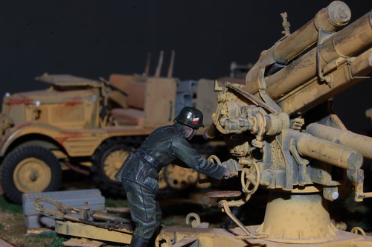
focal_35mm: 82
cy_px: 124
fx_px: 851
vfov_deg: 16.5
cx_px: 186
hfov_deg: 24.6
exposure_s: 1/40
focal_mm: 55
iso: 200
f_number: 16
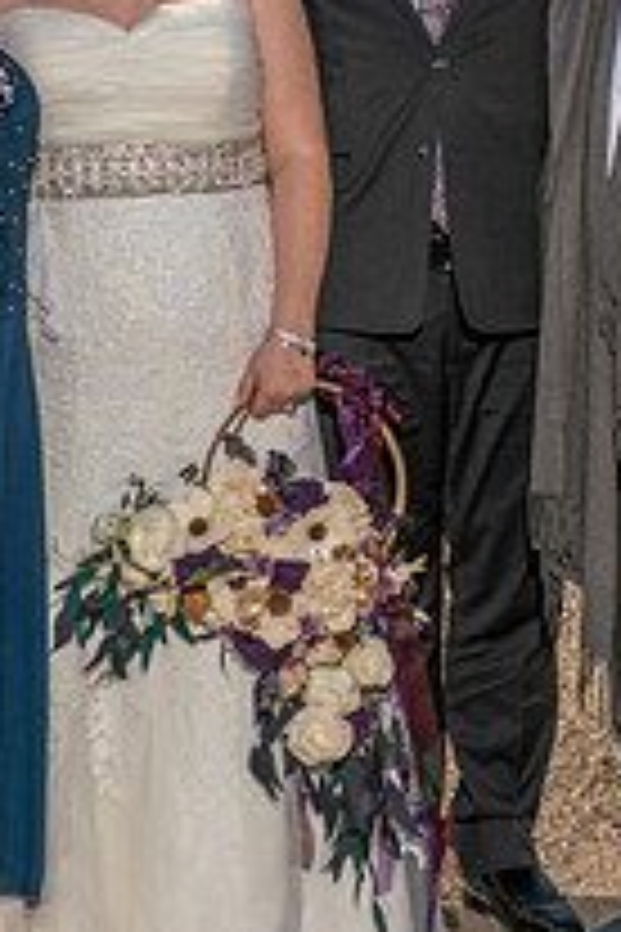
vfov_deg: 20.7
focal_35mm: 98
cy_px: 284
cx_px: 310
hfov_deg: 14.0
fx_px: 2536
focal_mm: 45
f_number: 2.8
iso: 250
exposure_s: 1/4000
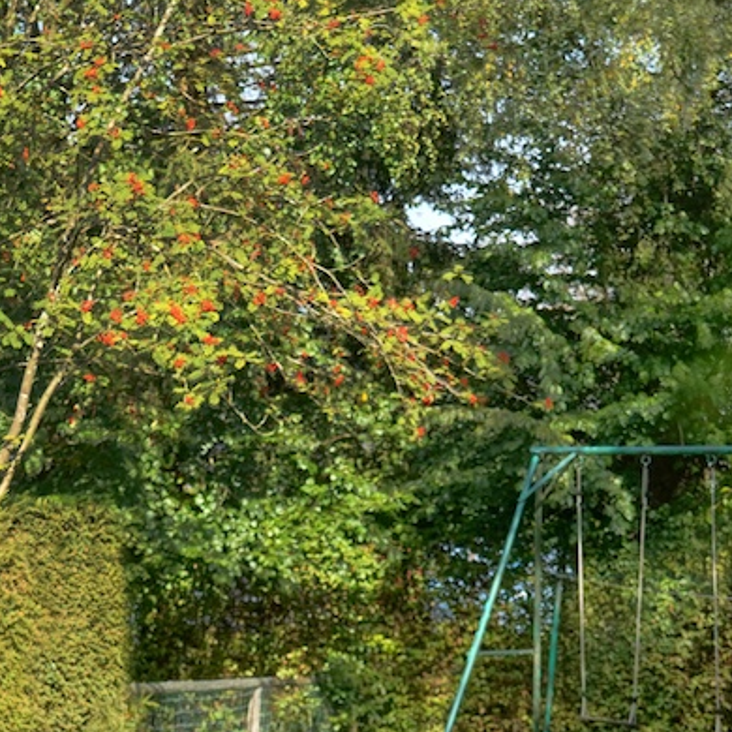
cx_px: 343
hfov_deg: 15.2
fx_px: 2751
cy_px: 702
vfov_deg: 14.9
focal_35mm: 115
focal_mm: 44
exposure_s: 1/1250
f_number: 4
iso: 250
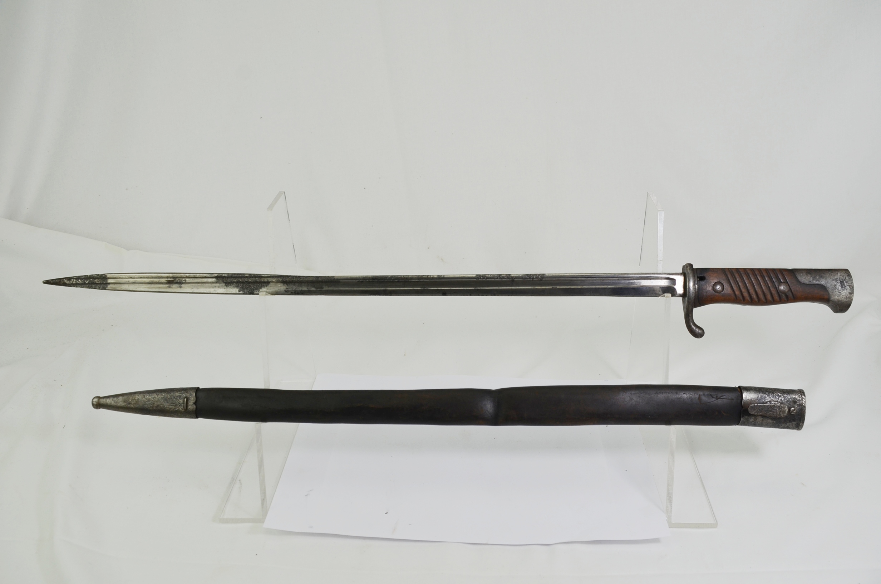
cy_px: 292
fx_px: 733
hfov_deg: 62.0
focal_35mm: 30
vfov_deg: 43.4
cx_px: 440
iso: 200
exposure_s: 1/160
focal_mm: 20
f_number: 6.3
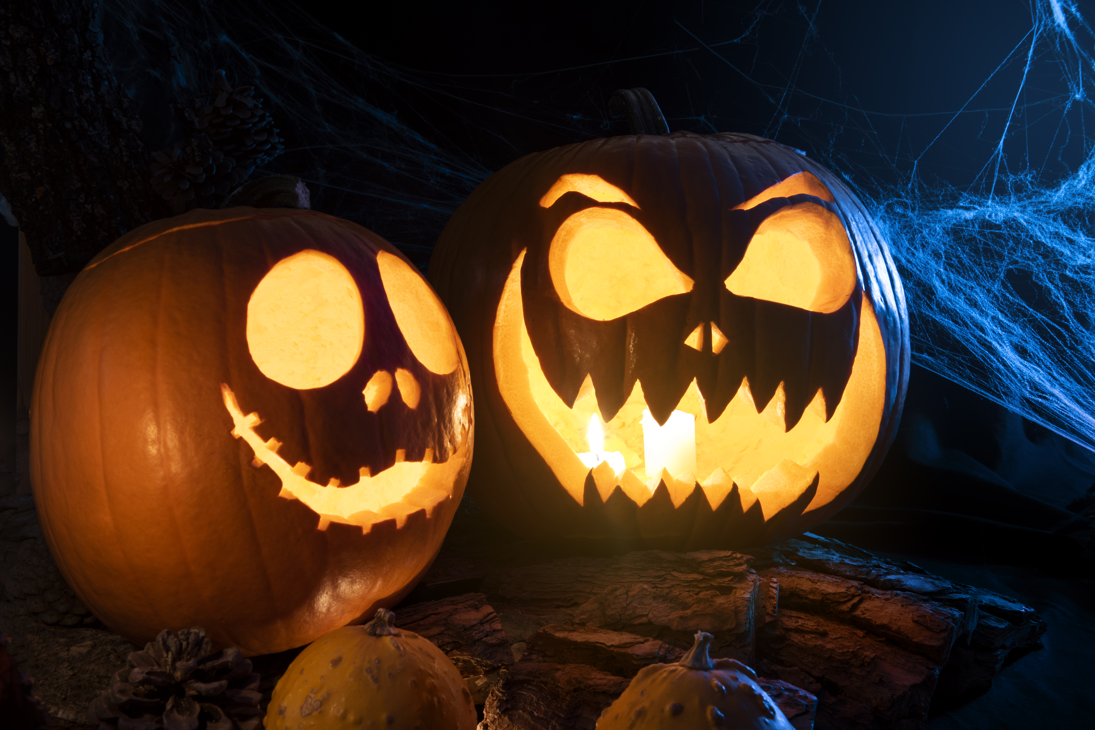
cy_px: 365
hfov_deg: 48.4
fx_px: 1217
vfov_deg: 33.4
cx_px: 548
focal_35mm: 40
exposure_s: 4
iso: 200
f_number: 13
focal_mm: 40
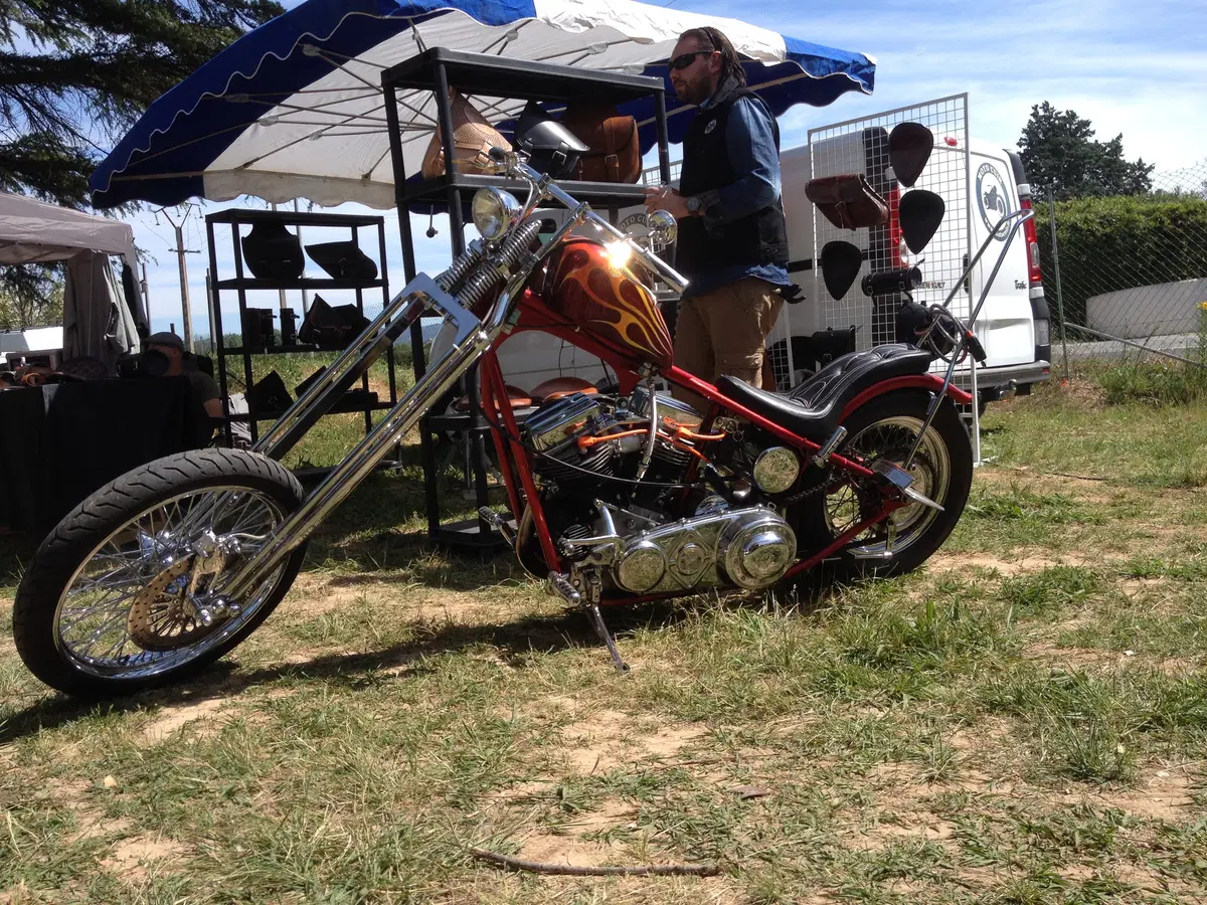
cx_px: 604
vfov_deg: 40.7
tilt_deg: -6.1
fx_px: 1220
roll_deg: +4.0
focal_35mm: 35
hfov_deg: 52.6
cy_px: 452
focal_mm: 4.28
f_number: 2.4
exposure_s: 1/1227
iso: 50
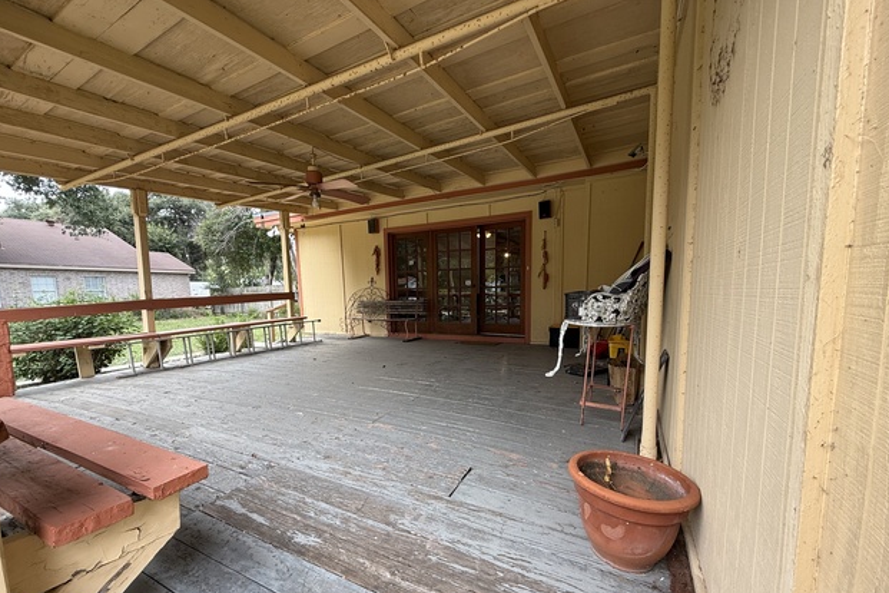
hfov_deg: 100.4
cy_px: 339
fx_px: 370
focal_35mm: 15
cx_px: 435
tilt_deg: -7.2
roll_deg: +1.1
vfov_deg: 76.9
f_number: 2.2
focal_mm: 2.22
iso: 80
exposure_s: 1/99
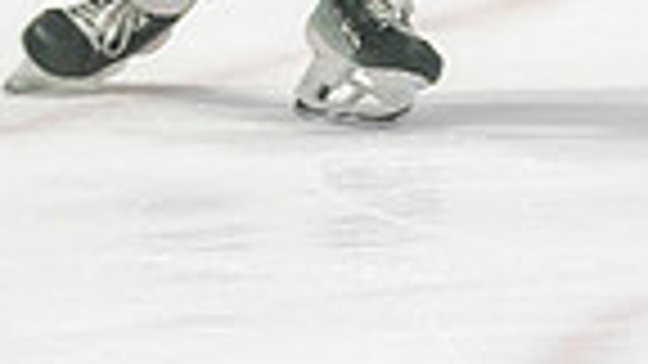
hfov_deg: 2.0
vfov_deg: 1.1
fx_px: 18557
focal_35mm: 1080
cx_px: 484
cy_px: -489
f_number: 3.2
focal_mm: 170
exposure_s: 1/640
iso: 640
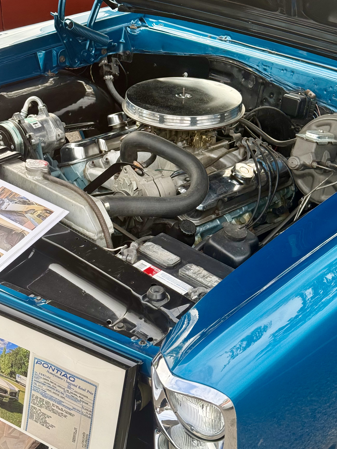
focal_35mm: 56
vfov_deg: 34.3
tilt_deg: -26.3
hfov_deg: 26.1
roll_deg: -0.6
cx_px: 178
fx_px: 727
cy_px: 189
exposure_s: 1/265
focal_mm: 6.76
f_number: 1.78
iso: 100
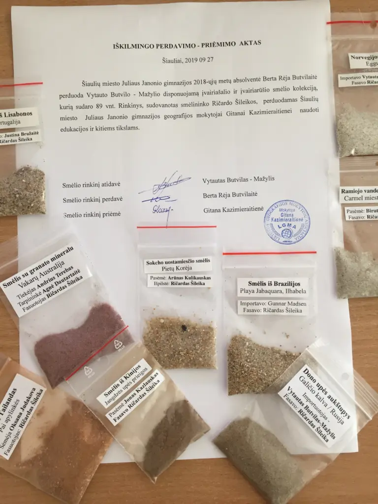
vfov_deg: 61.7
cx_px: 189
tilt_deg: -86.4
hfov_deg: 48.2
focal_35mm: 29
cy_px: 252
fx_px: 422
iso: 50
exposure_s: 1/33
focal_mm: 4.15
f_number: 2.2
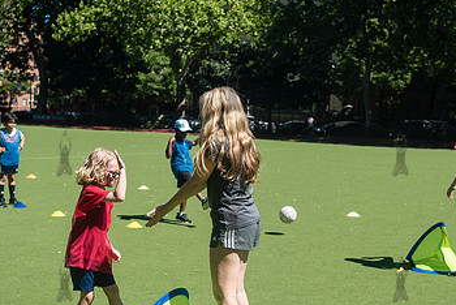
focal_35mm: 58
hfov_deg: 34.5
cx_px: 232
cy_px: 216
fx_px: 735
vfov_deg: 23.3
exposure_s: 1/2500
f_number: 4
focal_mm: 35
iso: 320
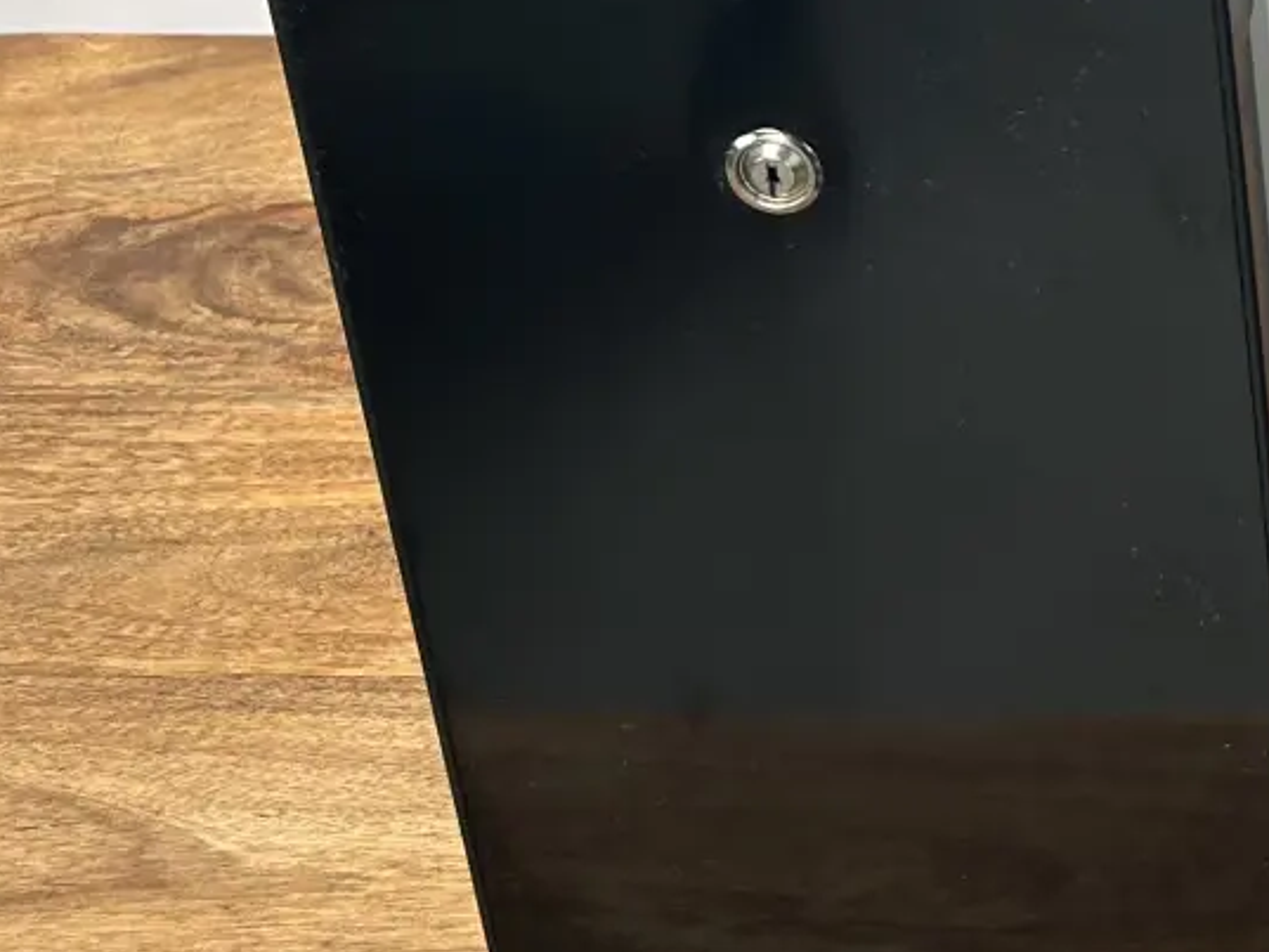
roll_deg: -0.4
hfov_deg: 18.3
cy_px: 61
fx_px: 3410
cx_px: 1999
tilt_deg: -23.1
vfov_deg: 15.7
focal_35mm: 93
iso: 50
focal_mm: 5.7
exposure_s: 1/121
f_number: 1.5
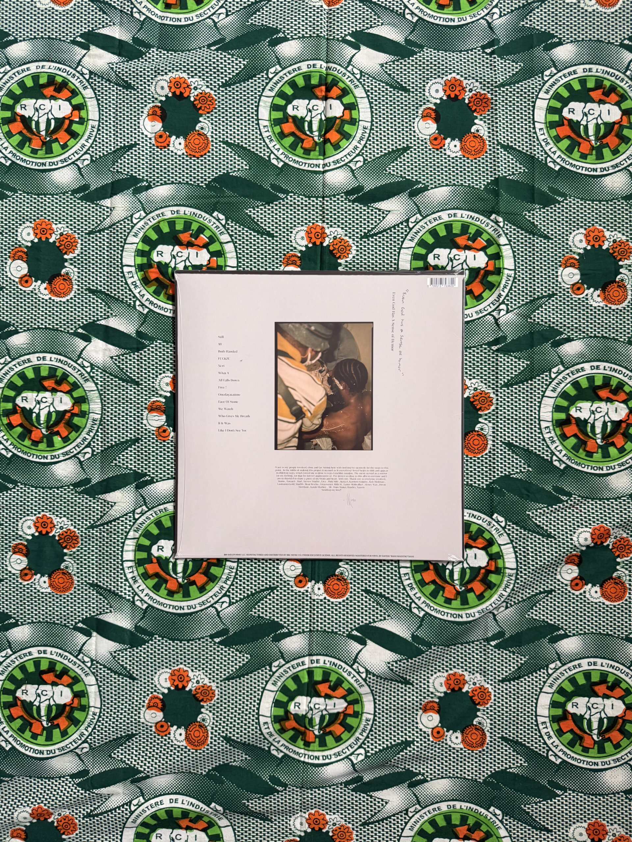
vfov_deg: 71.6
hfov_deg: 56.8
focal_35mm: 24
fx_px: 584
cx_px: 316
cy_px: 421
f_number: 1.78
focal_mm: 6.76
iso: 200
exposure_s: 1/85
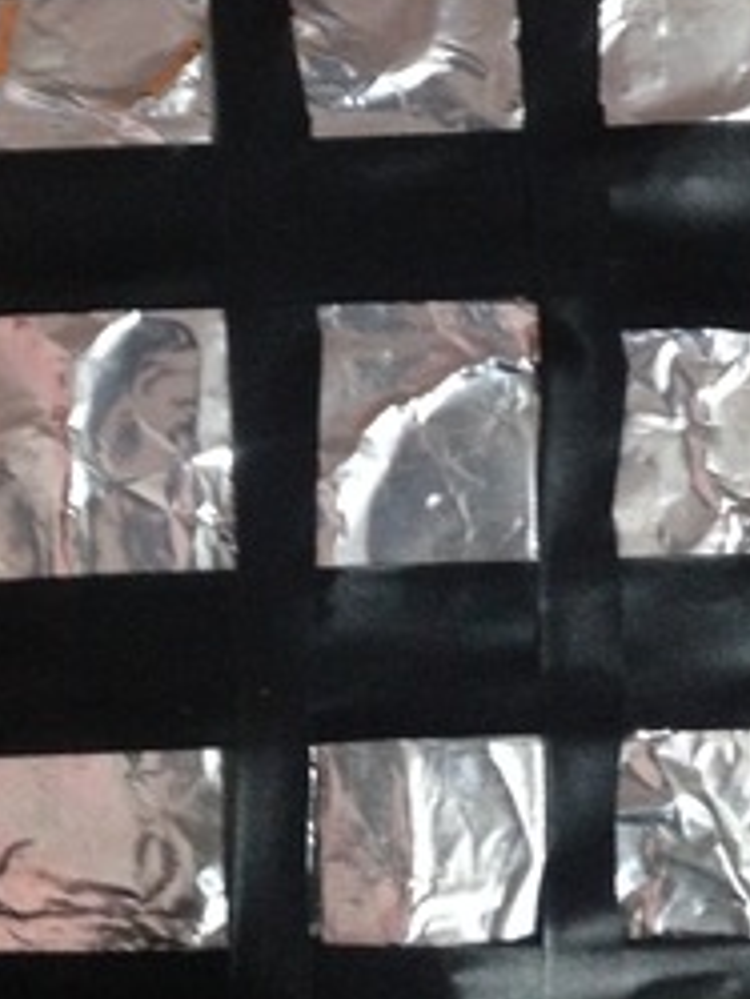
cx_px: 381
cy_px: 259
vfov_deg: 25.4
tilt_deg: -81.8
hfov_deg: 19.4
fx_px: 2194
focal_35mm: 76
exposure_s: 1/15
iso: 500
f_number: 2.4
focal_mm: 4.12
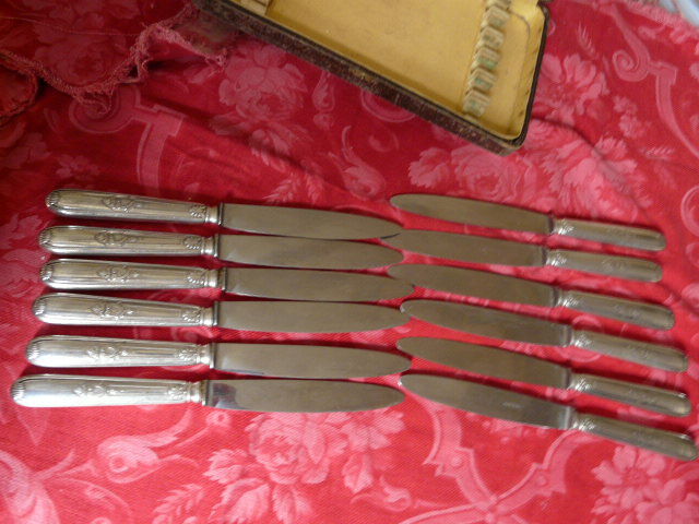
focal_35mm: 28
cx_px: 350
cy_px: 262
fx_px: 565
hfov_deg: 63.4
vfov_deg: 49.7
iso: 200
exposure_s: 1/4
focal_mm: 4.6
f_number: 2.8
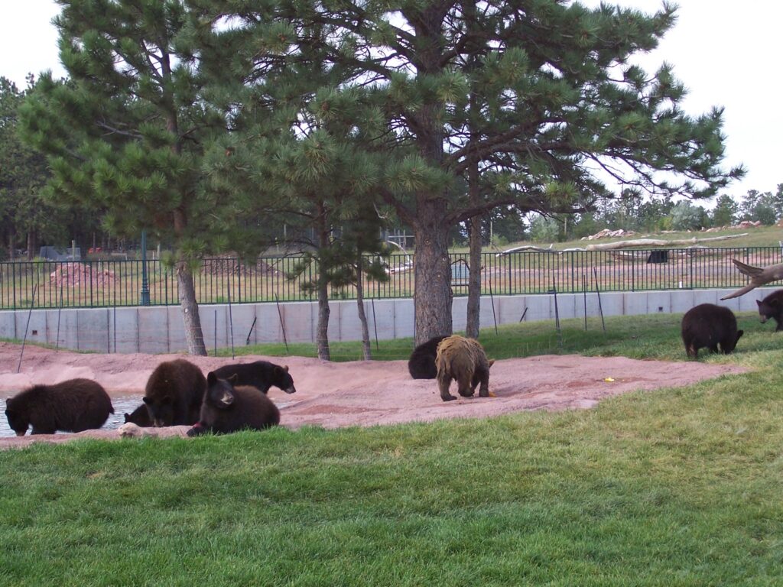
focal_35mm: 66
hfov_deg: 29.4
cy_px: 294
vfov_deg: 22.3
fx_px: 1493
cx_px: 392
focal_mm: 10.8
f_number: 4
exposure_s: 1/250
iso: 80
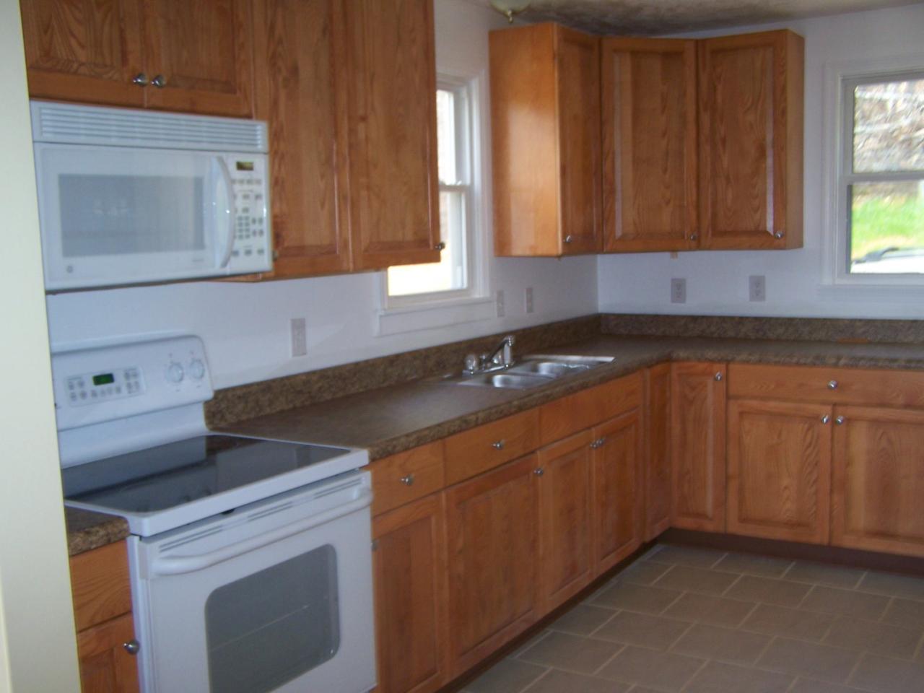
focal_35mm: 38
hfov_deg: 49.0
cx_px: 462
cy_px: 346
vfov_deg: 37.7
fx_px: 1014
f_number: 2.8
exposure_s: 1/60
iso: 80
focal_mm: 6.3
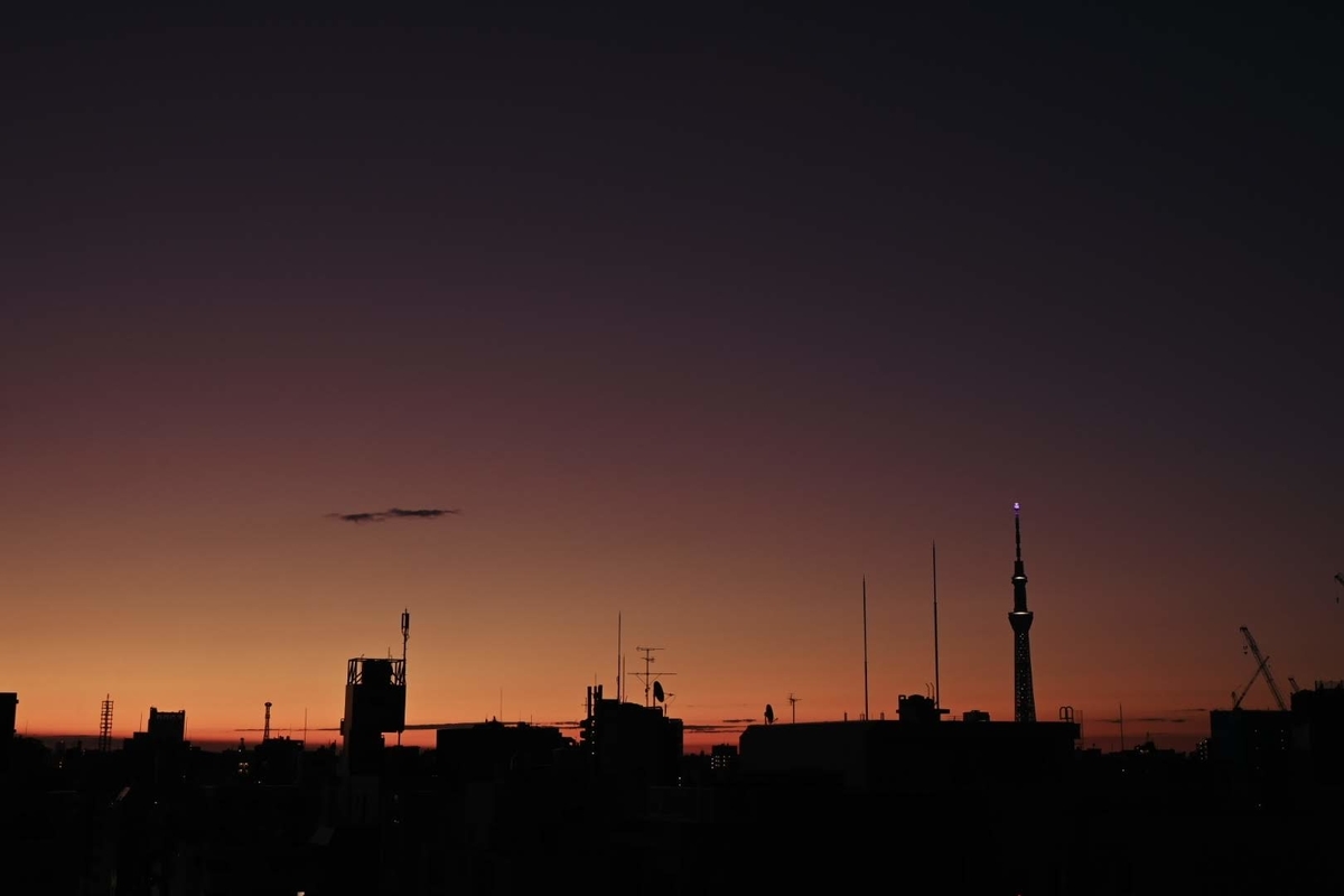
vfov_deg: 31.9
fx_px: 1568
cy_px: 448
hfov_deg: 46.4
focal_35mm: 42
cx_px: 672
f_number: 10
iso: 200
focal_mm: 28
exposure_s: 1/3
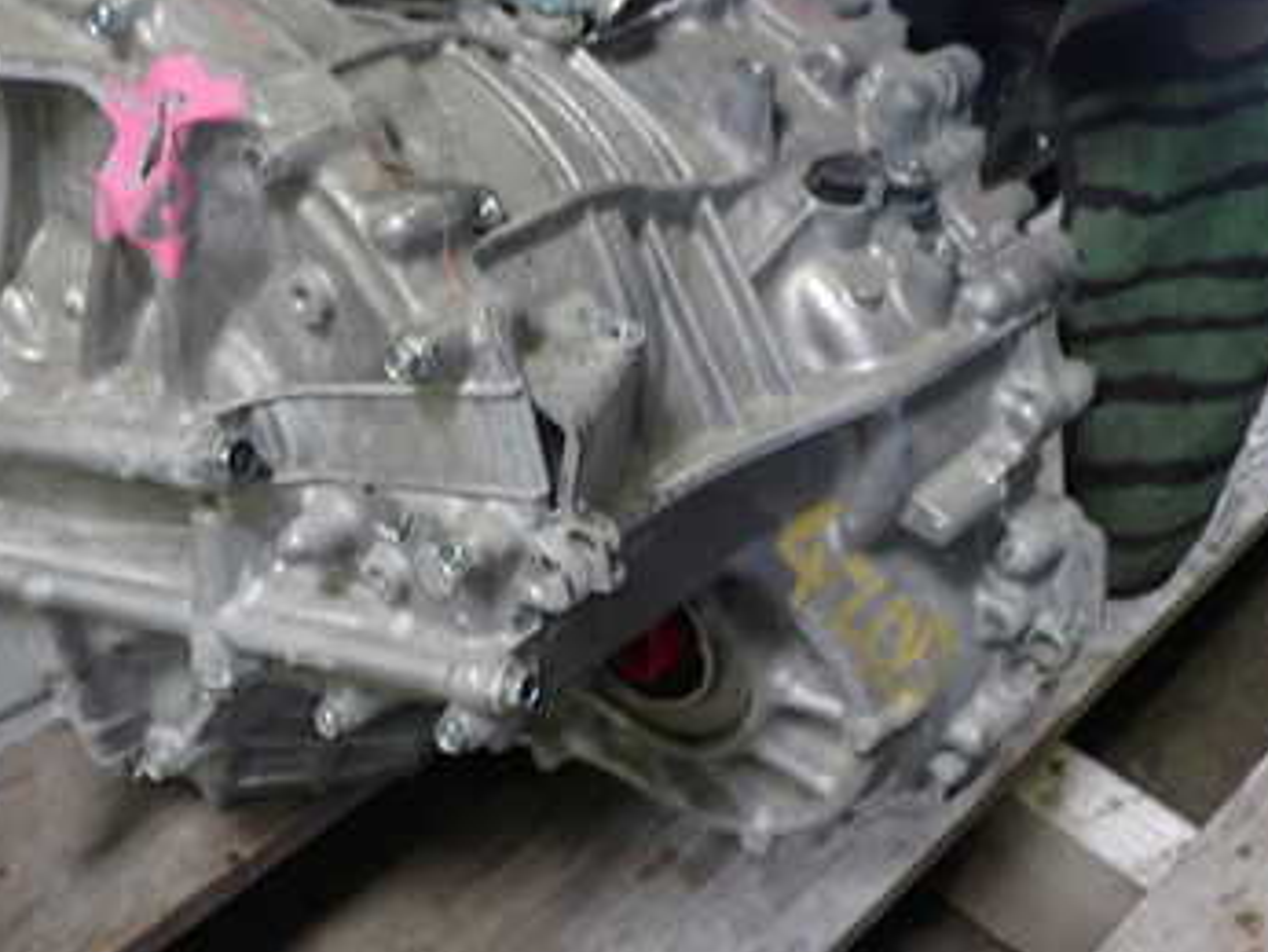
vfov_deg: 28.1
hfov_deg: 36.6
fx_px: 1906
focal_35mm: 52
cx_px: 487
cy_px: 428
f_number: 2.3
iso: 200
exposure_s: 1/30
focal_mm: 5.4
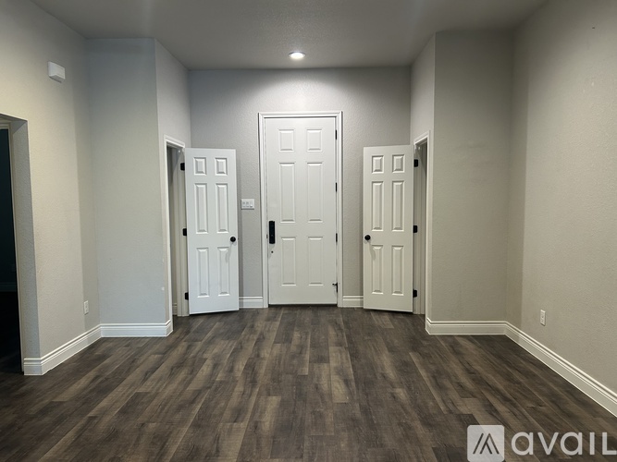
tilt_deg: -4.6
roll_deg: +0.4
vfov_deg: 53.0
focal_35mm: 26
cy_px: 231
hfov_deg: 67.3
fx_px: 463
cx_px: 308
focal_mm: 5.7
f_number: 1.5
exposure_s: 1/60
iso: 200
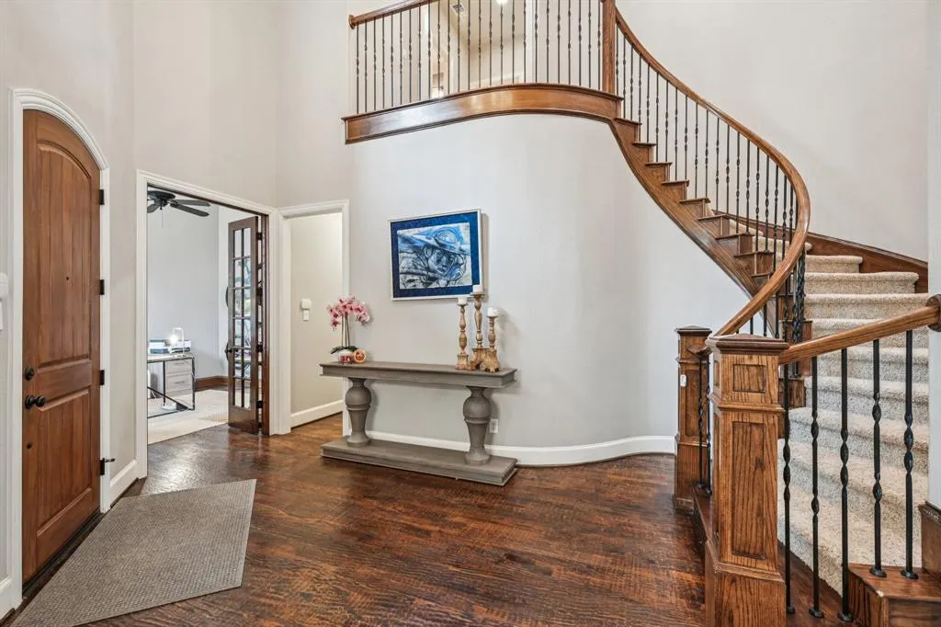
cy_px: 314
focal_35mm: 16
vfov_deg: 73.7
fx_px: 418
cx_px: 470
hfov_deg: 96.8
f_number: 8
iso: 400
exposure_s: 1/4
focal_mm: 16
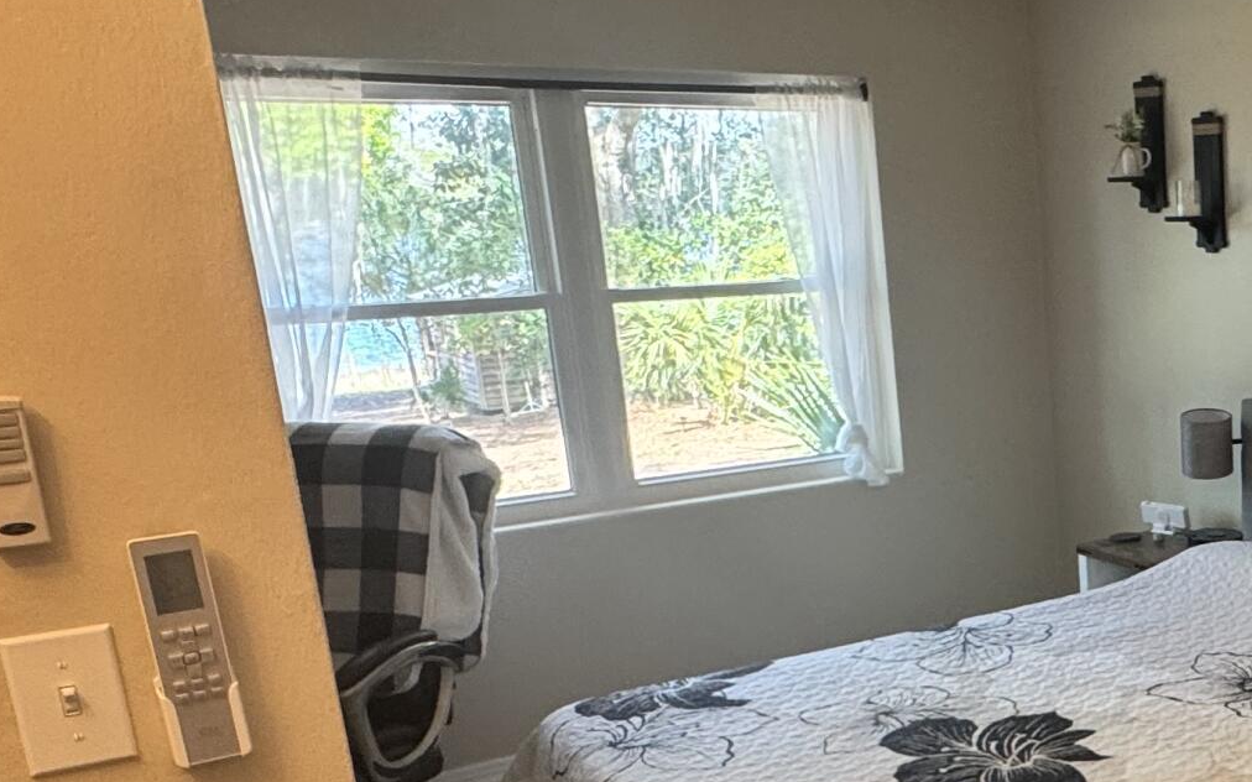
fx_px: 1501
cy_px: 603
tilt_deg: -17.3
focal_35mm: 44
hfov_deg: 39.6
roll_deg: +0.6
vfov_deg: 28.7
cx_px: 1267
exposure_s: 1/60
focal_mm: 2.22
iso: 200
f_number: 2.2
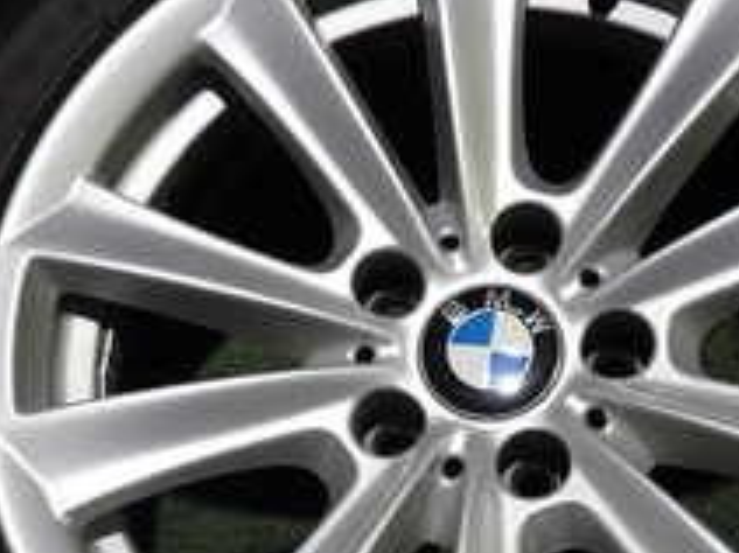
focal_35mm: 71
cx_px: 473
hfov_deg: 27.3
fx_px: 1515
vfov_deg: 20.5
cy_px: 444
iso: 200
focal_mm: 4.5
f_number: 2
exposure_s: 1/40
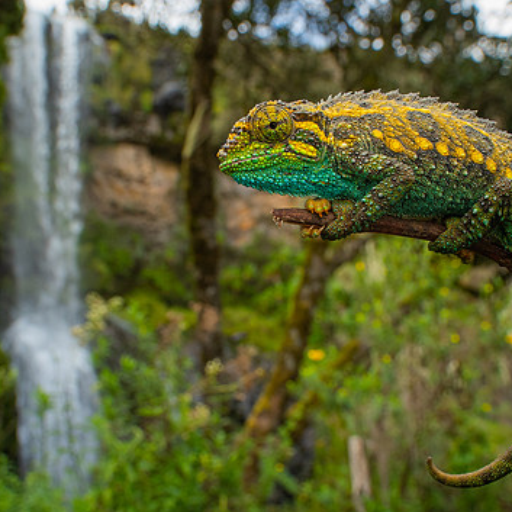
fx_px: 552
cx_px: 241
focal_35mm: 33
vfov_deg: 49.6
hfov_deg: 49.7
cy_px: 286
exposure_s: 1/100
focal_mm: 15
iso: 400
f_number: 4
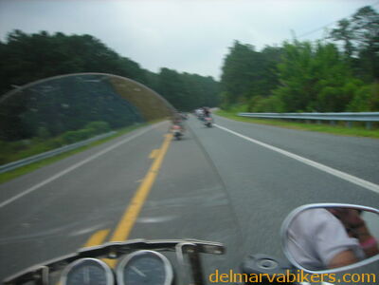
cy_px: 142
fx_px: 416
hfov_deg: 49.0
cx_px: 190
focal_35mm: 38
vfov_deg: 37.7
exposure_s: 1/160
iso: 50
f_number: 6.4
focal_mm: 6.3
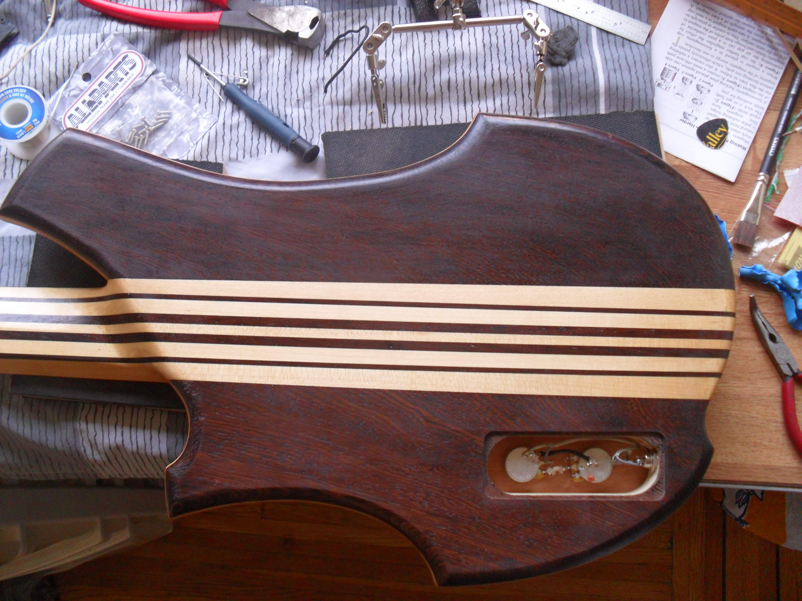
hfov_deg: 52.6
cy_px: 300
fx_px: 811
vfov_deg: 40.7
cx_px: 401
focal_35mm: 35
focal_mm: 6.3
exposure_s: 1/45
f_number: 3
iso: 160
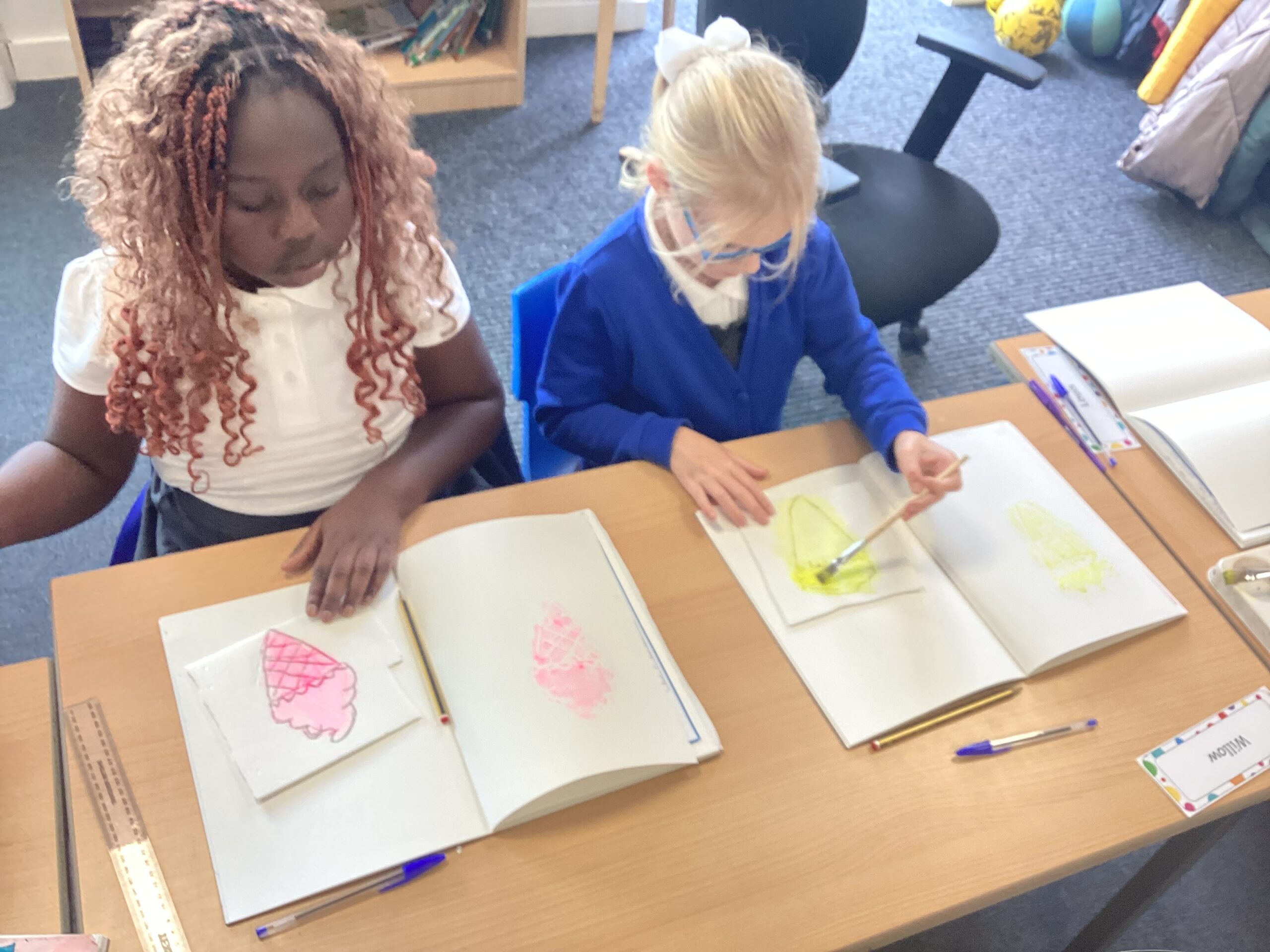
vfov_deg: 45.4
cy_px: 476
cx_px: 635
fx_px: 1137
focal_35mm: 31
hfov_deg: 58.4
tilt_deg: -45.8
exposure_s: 1/50
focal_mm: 3.3
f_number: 2.4
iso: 80
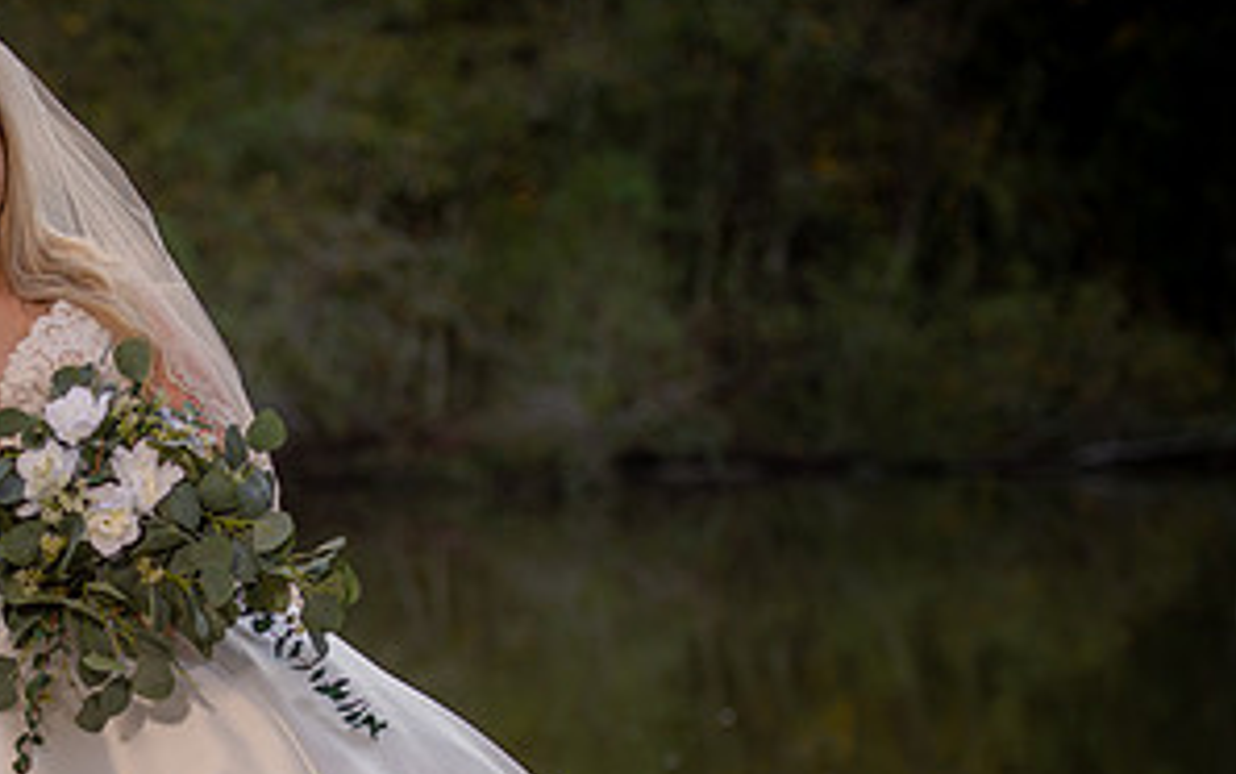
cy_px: 674
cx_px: 179
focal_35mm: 159
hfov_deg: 13.1
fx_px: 5359
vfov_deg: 8.2
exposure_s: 1/200
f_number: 2.8
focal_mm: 80
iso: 80
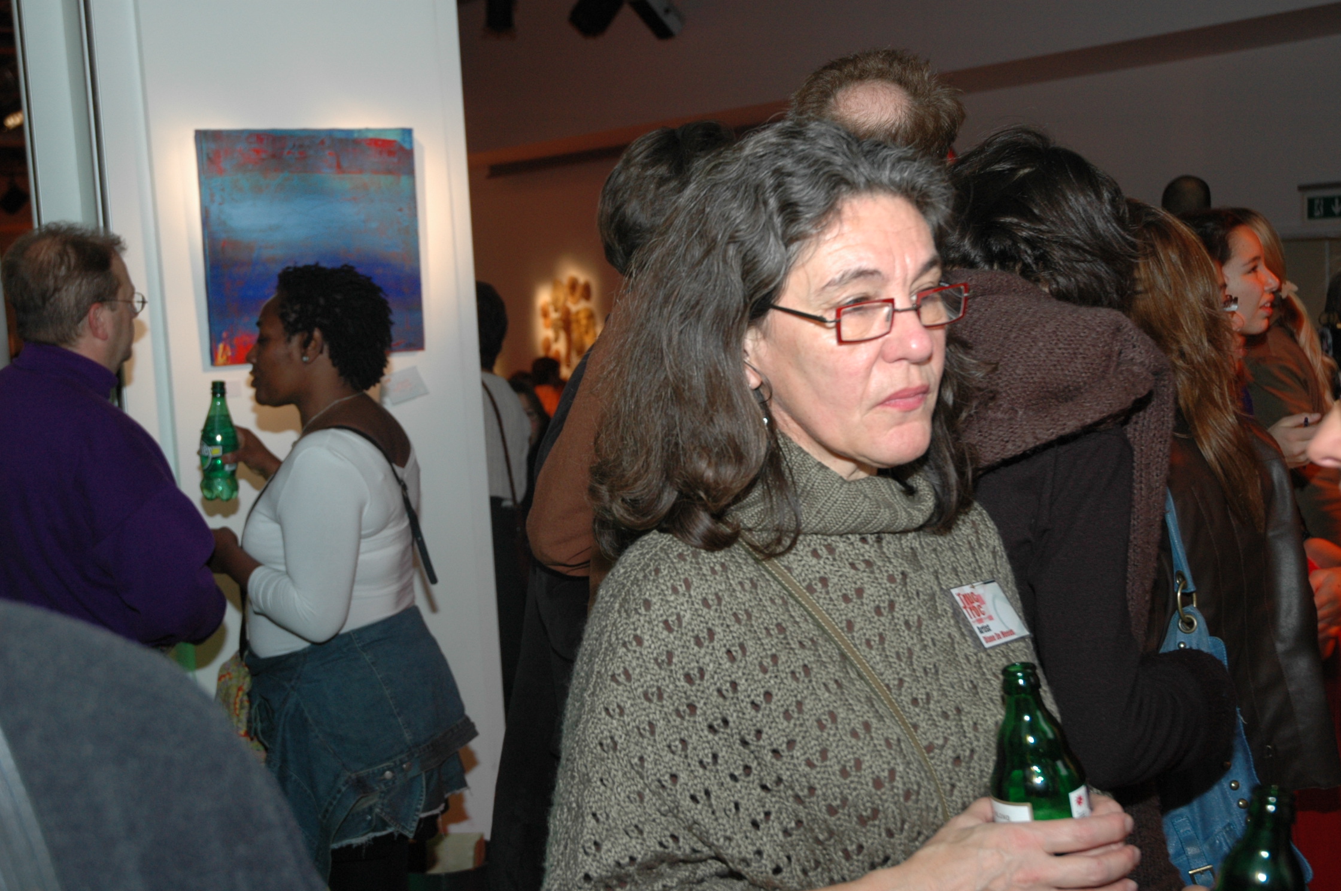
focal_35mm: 51
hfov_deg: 38.9
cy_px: 446
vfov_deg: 26.4
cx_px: 670
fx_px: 1898
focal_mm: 34
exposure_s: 1/60
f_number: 5
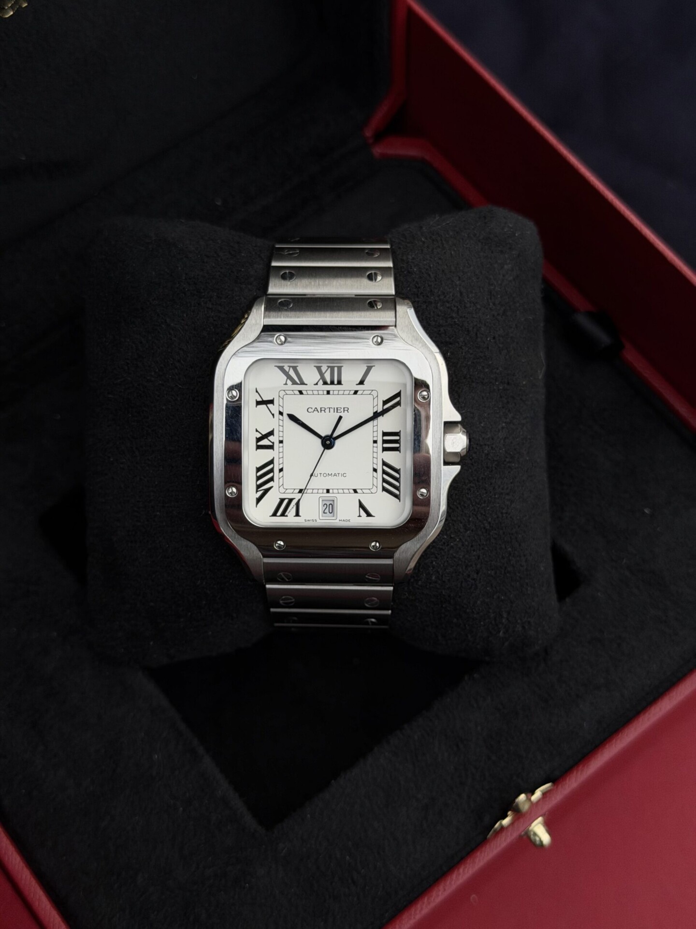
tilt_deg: -69.3
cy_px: 464
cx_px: 348
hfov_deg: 30.3
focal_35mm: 48
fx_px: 1287
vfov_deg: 39.7
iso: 64
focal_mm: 6.76
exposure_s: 1/1285
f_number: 1.78
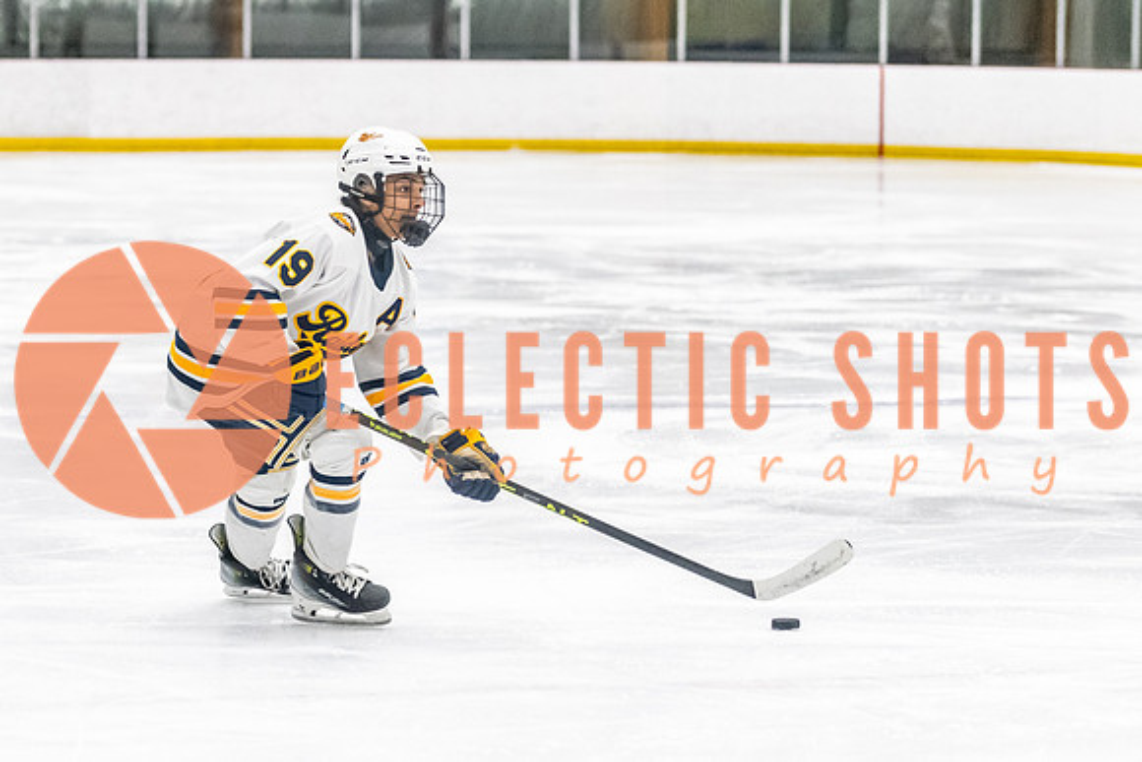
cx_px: 441
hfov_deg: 11.9
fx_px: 5481
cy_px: 488
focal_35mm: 173
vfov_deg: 8.0
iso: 3200
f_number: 2.8
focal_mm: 85
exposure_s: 1/800
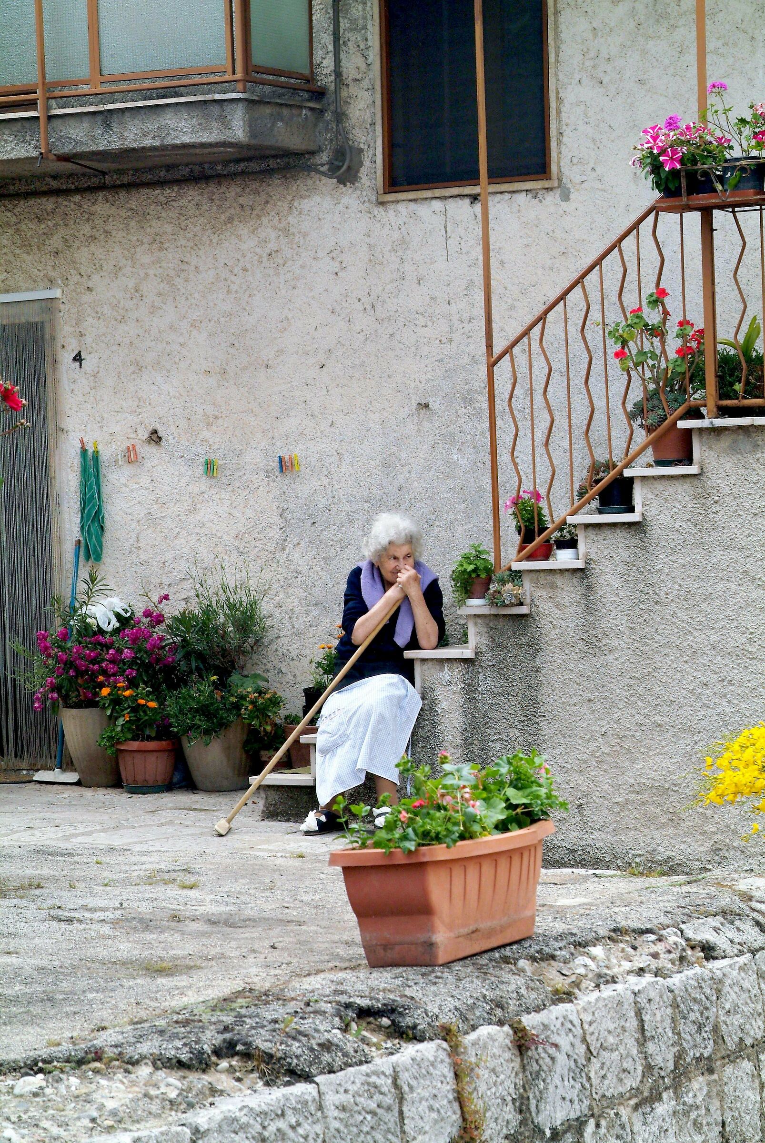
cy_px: 572
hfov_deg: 13.1
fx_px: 3338
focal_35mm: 105
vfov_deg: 19.4
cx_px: 382
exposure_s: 1/90
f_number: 9.5
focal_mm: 70
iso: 200
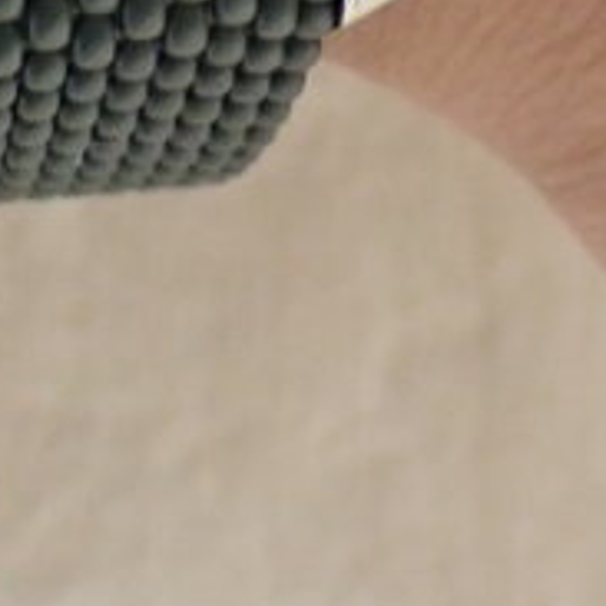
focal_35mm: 273
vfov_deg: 6.3
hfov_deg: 6.4
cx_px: 242
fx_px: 5407
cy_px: -536
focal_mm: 8.4
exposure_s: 1/40
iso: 640
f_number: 3.1
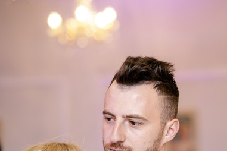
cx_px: 184
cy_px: 123
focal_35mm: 215
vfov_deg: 6.4
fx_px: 1356
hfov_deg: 9.5
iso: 640
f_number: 2
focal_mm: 85
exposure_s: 1/200
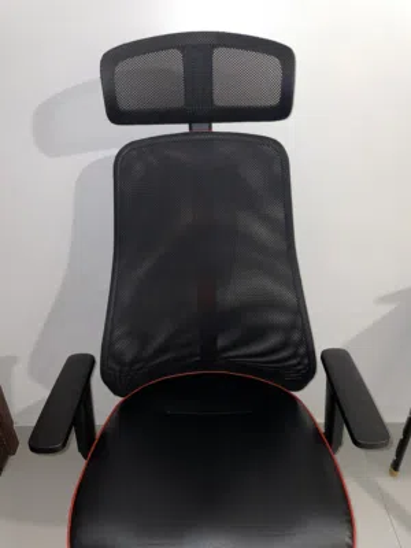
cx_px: 206
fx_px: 412
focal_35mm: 26
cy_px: 274
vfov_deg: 67.3
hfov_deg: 53.1
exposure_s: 1/5
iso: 50
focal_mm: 4.2
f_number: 1.6
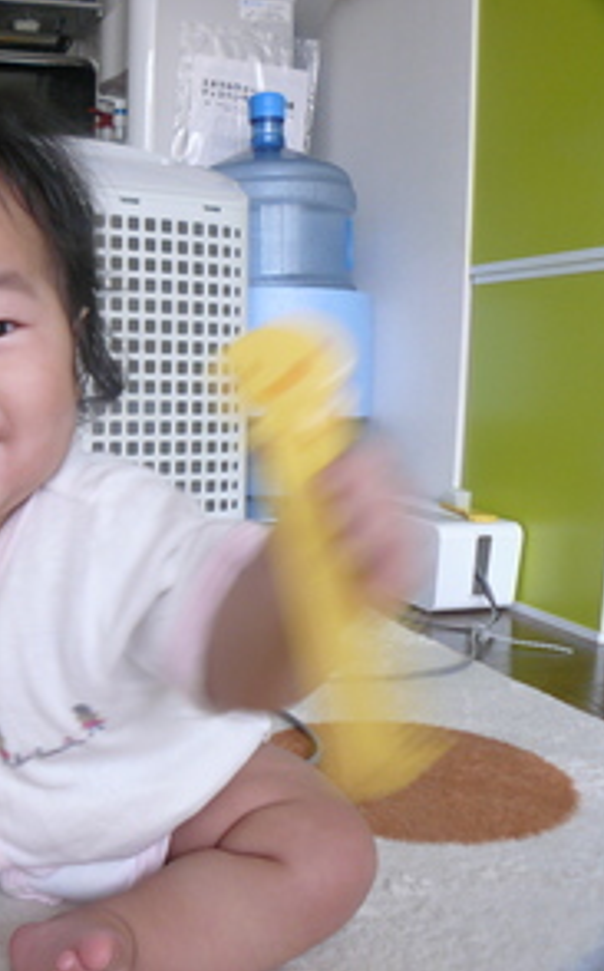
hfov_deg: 23.7
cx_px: -10
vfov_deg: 38.9
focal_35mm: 52
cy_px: 489
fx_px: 1374
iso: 100
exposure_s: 1/25
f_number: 2.8
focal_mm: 6
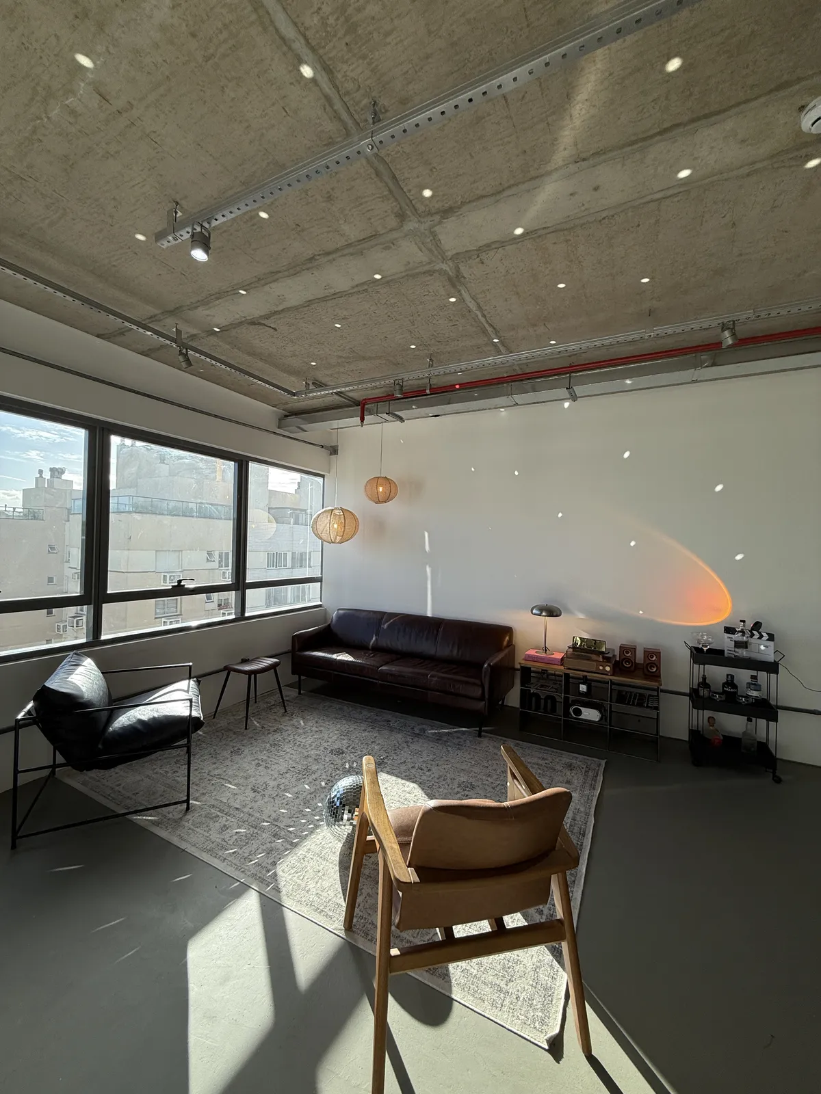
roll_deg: -1.0
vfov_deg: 102.1
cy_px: 547
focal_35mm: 14
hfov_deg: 85.7
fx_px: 443
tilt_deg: +1.1
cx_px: 410
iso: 50
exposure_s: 1/125
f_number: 2.2
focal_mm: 2.22
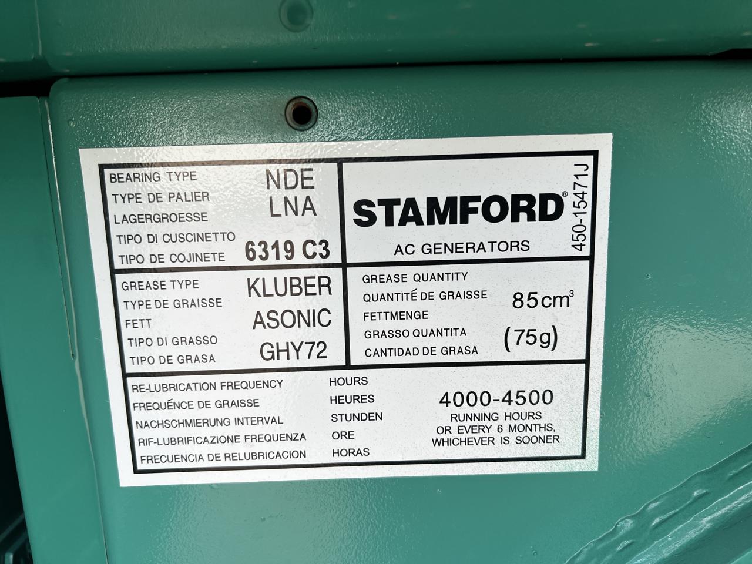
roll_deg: +4.3
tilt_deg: -10.4
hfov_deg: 67.3
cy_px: 282
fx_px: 565
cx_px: 376
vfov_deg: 53.1
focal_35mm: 26
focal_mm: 5.7
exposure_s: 1/383
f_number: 1.5
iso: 50
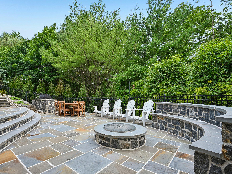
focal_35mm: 18
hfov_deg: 87.4
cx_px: 103
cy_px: 86
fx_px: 121
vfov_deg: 71.6
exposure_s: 1/320
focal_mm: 16
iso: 800
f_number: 8
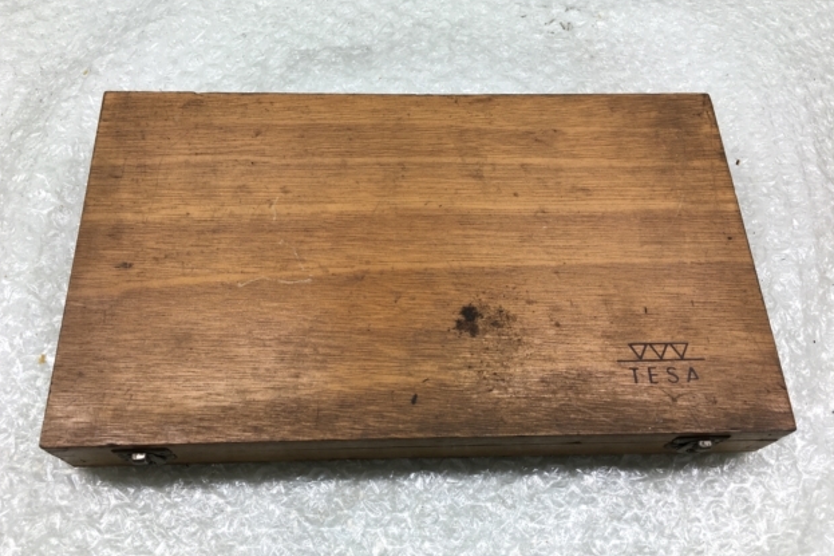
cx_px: 408
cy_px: 277
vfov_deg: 42.3
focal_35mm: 31
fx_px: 718
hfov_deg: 60.3
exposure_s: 1/60
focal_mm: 4.15
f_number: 2.2
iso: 25
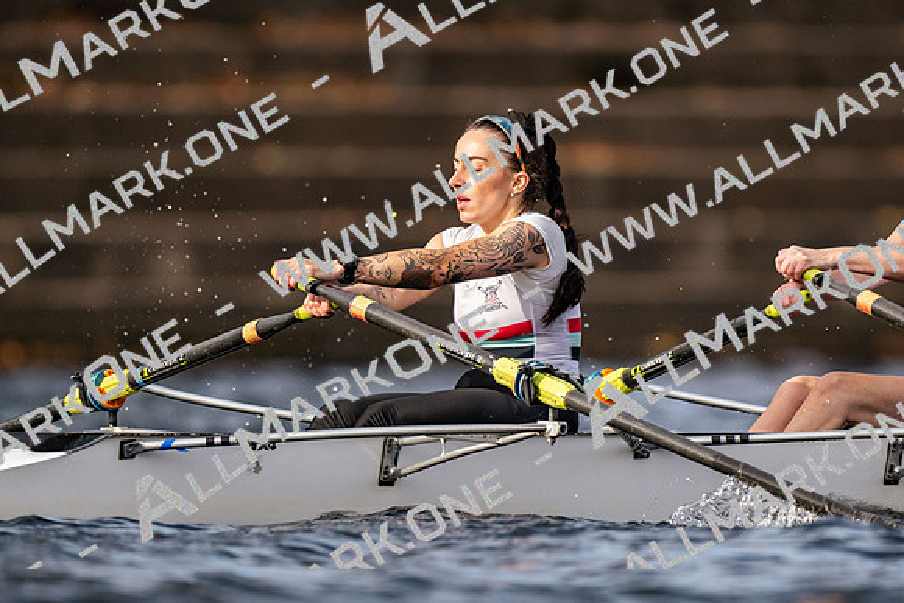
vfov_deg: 1.5
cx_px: 452
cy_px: 302
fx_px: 22616
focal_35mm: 900
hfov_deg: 2.3
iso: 280
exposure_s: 1/2500
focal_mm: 600
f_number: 4
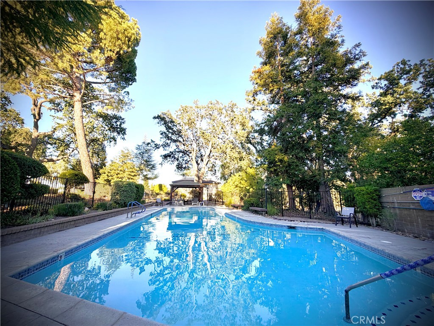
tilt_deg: +9.0
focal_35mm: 14
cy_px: 163
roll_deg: -0.3
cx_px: 217
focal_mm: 2.22
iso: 64
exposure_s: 1/502
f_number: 2.2
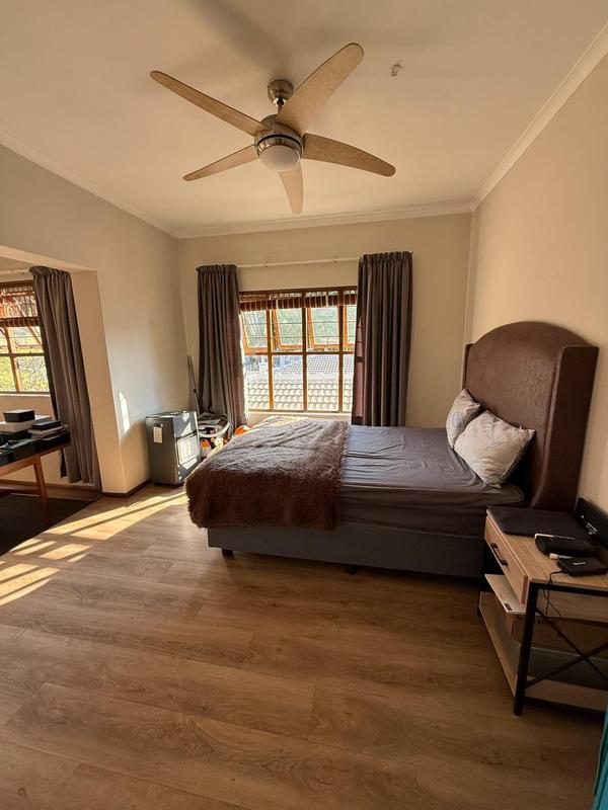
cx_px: 304
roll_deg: +0.9
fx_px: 328
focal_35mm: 14
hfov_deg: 85.7
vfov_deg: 102.1
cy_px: 405
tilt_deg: -10.7
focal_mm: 2.22
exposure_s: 1/99
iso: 100
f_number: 2.2
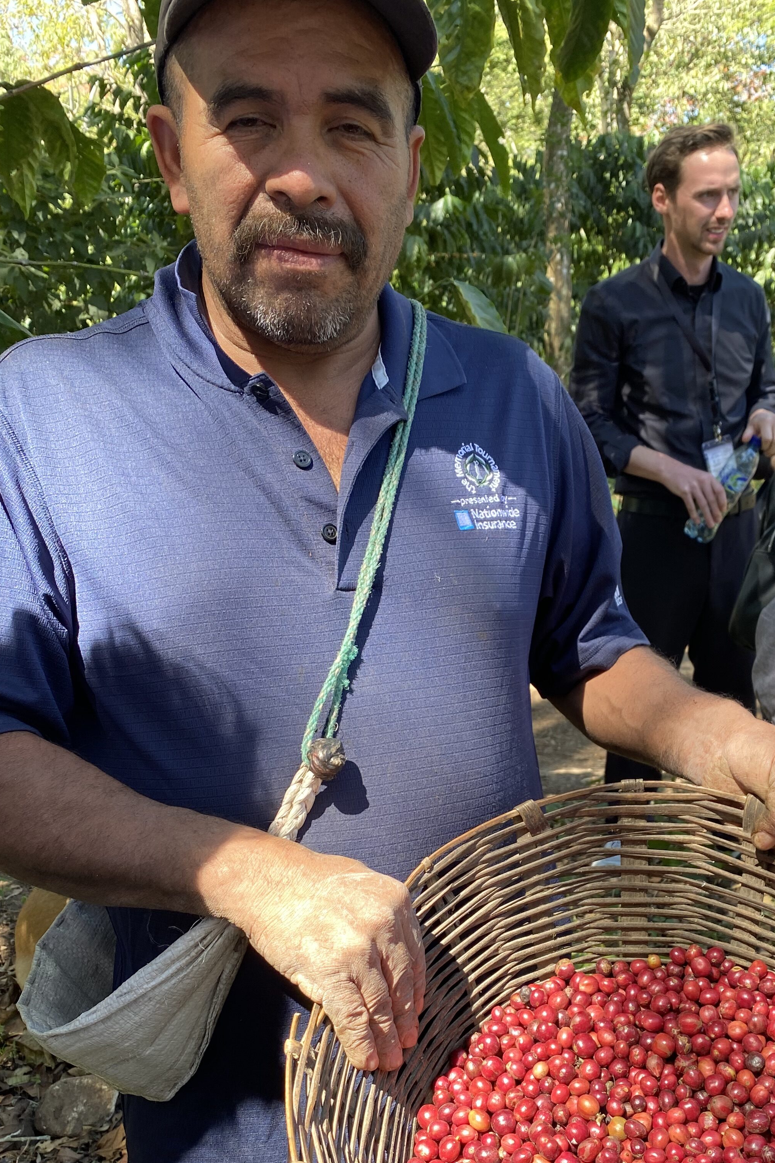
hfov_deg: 36.6
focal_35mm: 36
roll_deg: +1.6
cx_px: 496
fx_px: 1163
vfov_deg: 52.2
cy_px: 768
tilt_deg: -17.2
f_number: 1.8
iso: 40
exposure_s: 1/122
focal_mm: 4.25
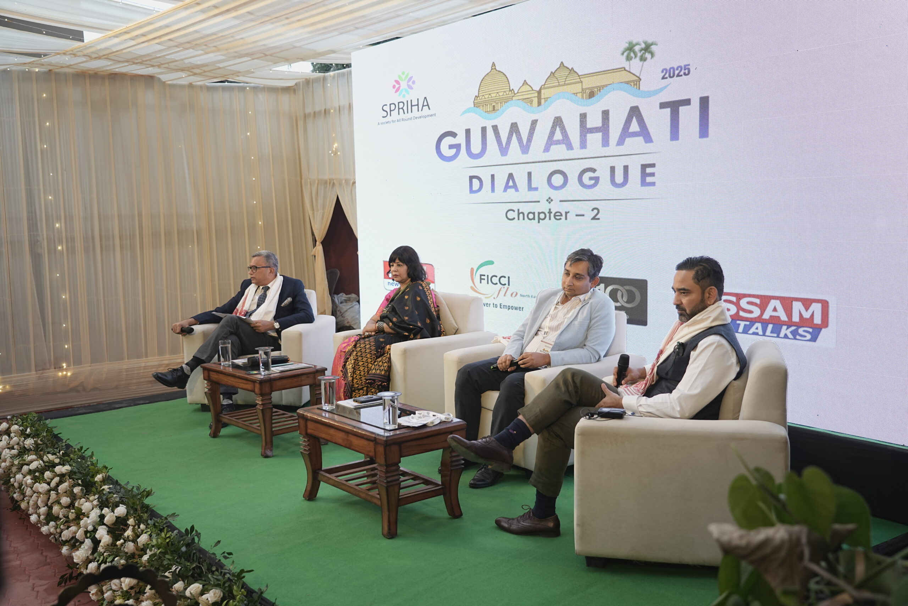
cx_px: 454
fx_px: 883
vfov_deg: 37.9
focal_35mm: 35
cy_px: 303
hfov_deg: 54.4
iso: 500
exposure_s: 1/125
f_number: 4
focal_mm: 35
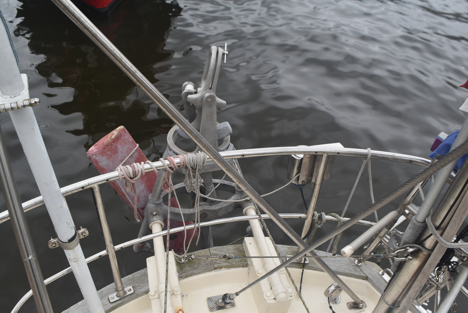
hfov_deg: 61.9
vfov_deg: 43.7
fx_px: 390
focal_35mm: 30
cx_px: 234
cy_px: 156
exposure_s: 1/250
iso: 220
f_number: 8
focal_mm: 20
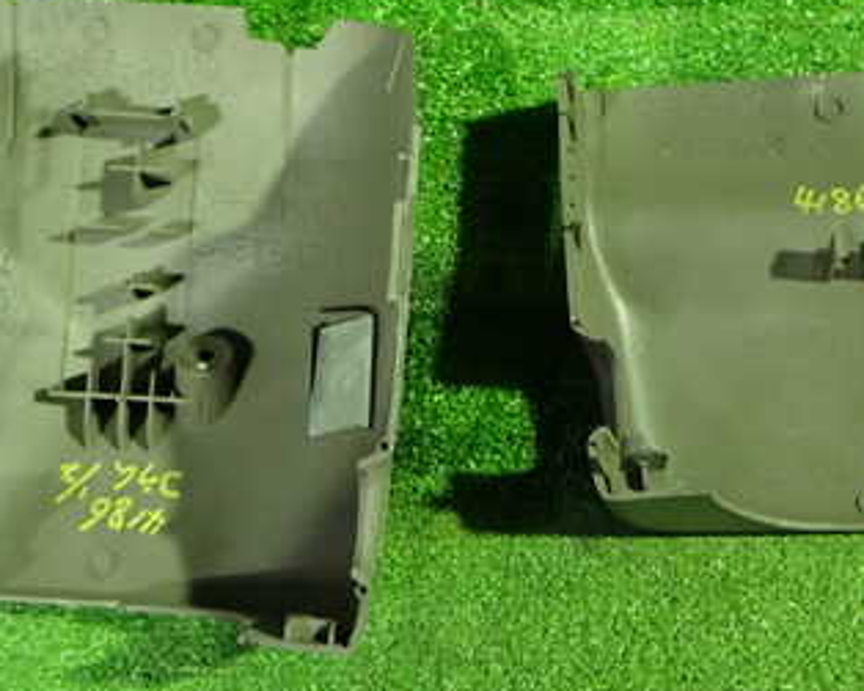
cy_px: 295
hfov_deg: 33.6
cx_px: 446
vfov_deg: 27.1
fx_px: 1432
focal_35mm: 56
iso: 800
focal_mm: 5.4
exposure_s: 1/25
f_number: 2.3
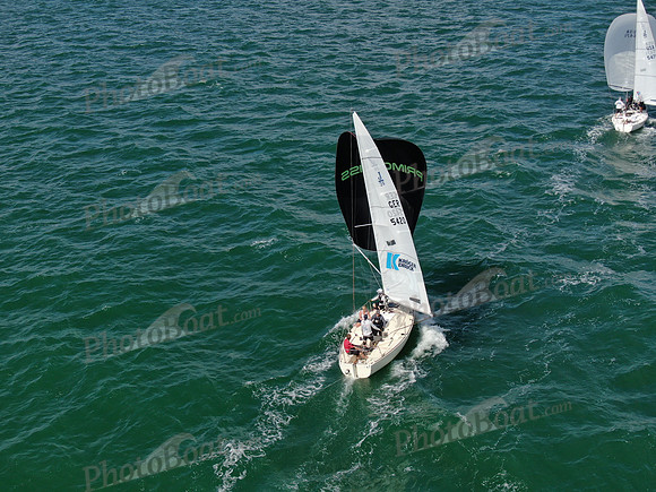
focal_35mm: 48
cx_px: 328
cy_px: 246
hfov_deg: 39.7
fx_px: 910
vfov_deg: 30.3
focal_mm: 8.6
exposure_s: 1/1000
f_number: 3.8
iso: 100
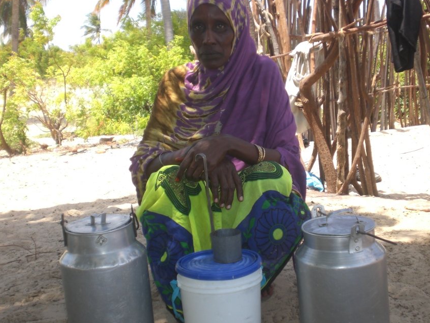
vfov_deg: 23.6
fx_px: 770
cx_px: 228
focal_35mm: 62
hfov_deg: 31.2
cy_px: 181
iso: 50
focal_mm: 8.44
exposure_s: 1/250
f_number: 3.6
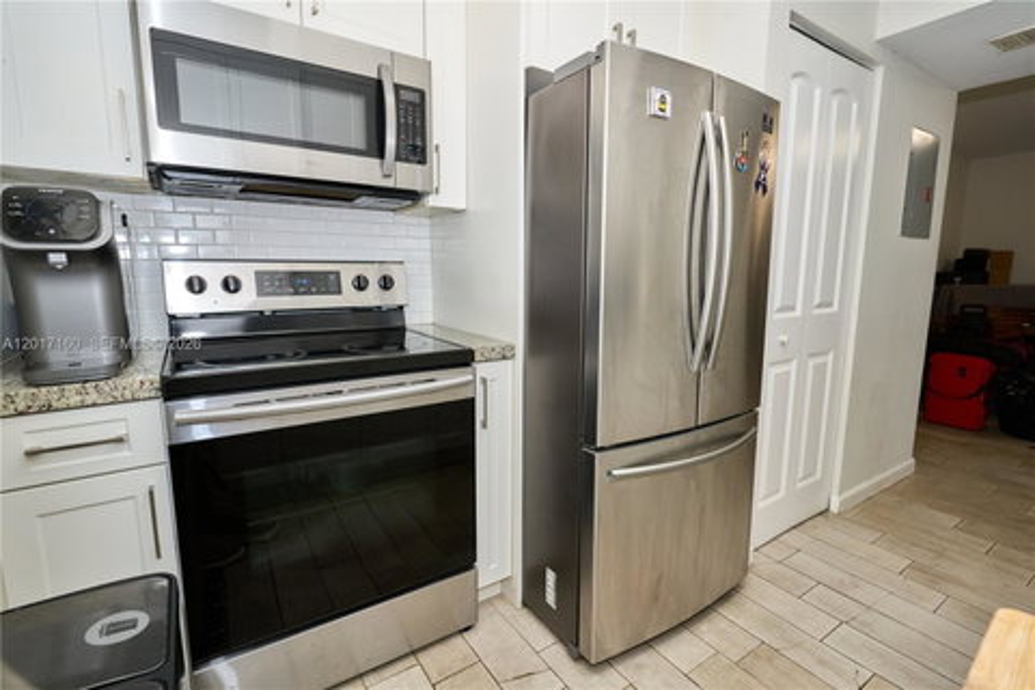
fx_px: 489
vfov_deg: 70.4
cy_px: 345
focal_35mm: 17
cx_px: 518
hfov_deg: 93.3
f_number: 8
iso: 1000
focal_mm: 17
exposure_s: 1/125
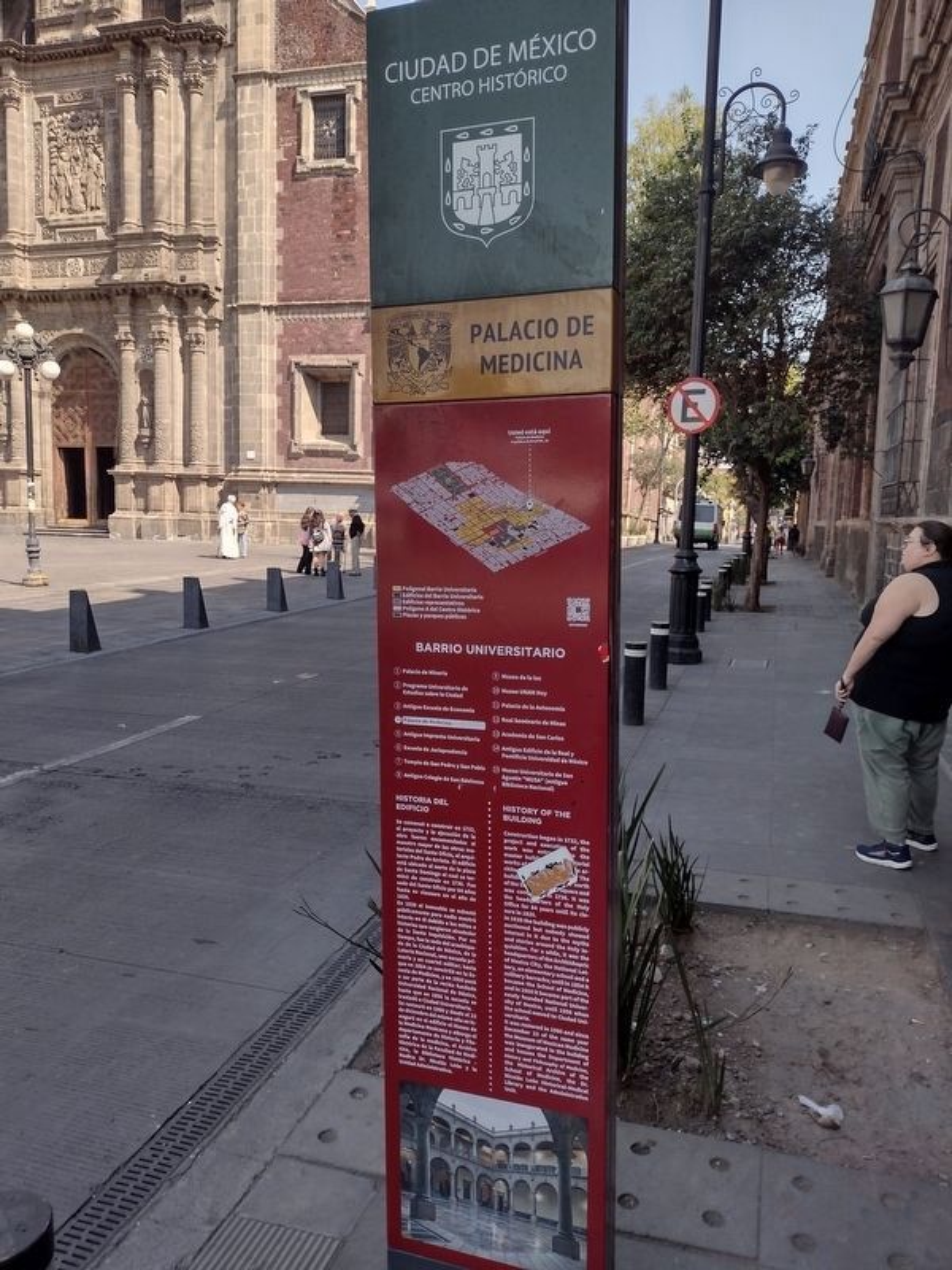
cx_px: 476
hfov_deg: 51.4
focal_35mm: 27
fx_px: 990
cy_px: 635
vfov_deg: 65.3
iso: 100
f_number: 1.7
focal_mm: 4.71
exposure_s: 1/1067
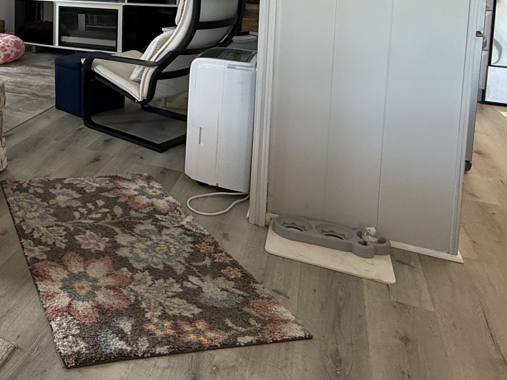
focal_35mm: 36
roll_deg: +0.2
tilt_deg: -5.3
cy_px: 7
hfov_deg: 43.7
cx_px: -4
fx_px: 527
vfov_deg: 36.1
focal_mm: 2.22
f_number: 2.2
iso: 200
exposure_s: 1/120
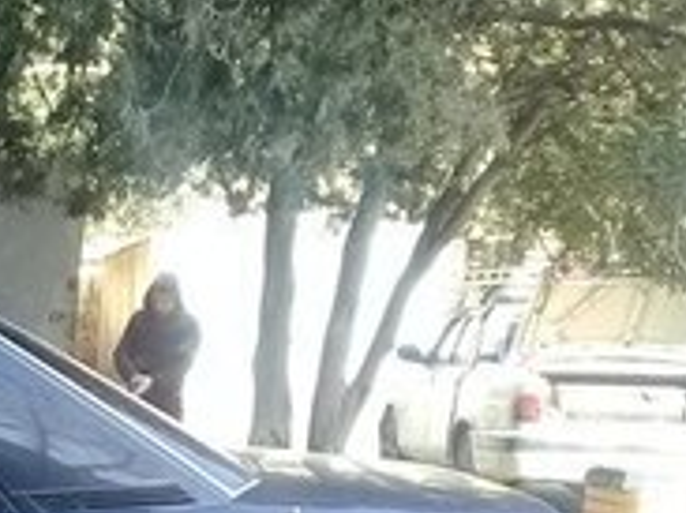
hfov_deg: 15.4
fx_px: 2218
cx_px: -502
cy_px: 792
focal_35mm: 112
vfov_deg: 12.5
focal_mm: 3.3
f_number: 2.2
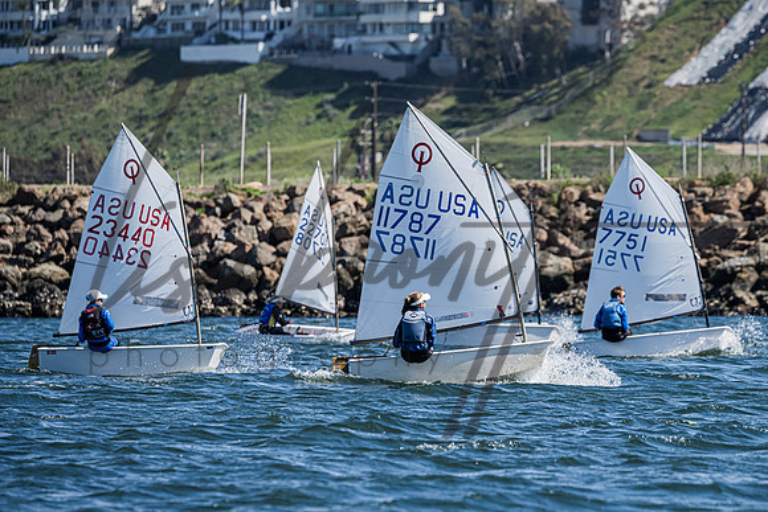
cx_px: 446
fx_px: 8623
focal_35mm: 404
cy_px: 304
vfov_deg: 3.4
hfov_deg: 5.1
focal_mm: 340
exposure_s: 1/1000
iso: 320
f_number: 8
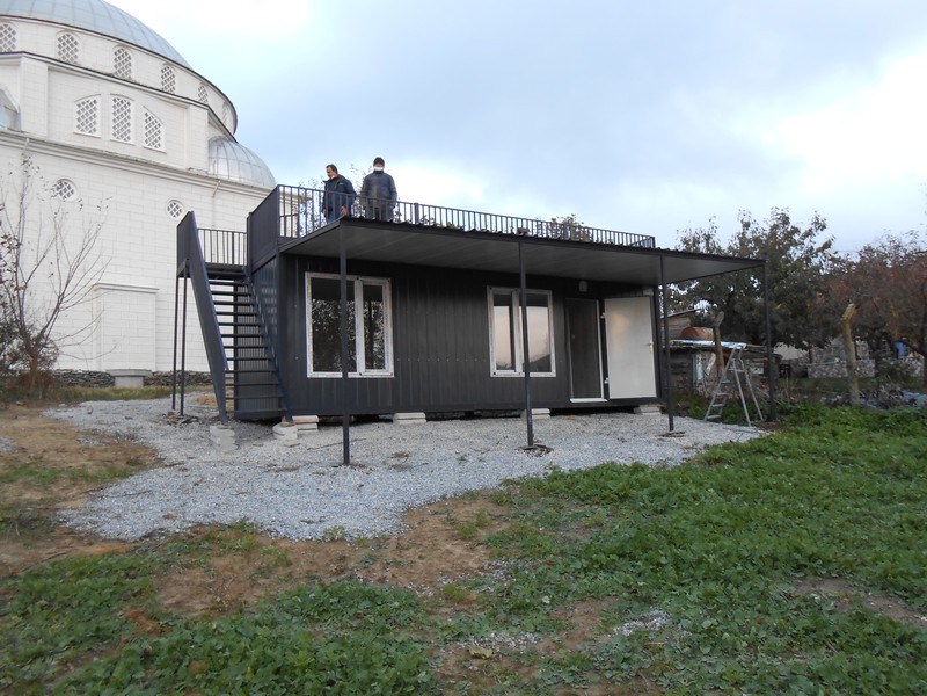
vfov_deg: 53.1
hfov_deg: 67.3
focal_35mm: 26
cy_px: 348
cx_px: 464
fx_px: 696
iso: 200
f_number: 3.5
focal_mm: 4.6
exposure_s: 1/30
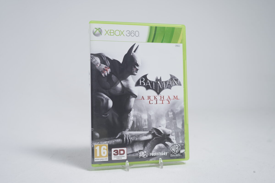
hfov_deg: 49.6
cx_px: 138
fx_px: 298
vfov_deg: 34.2
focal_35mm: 39
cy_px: 92
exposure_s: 1/6
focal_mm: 39
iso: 100
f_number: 5.6
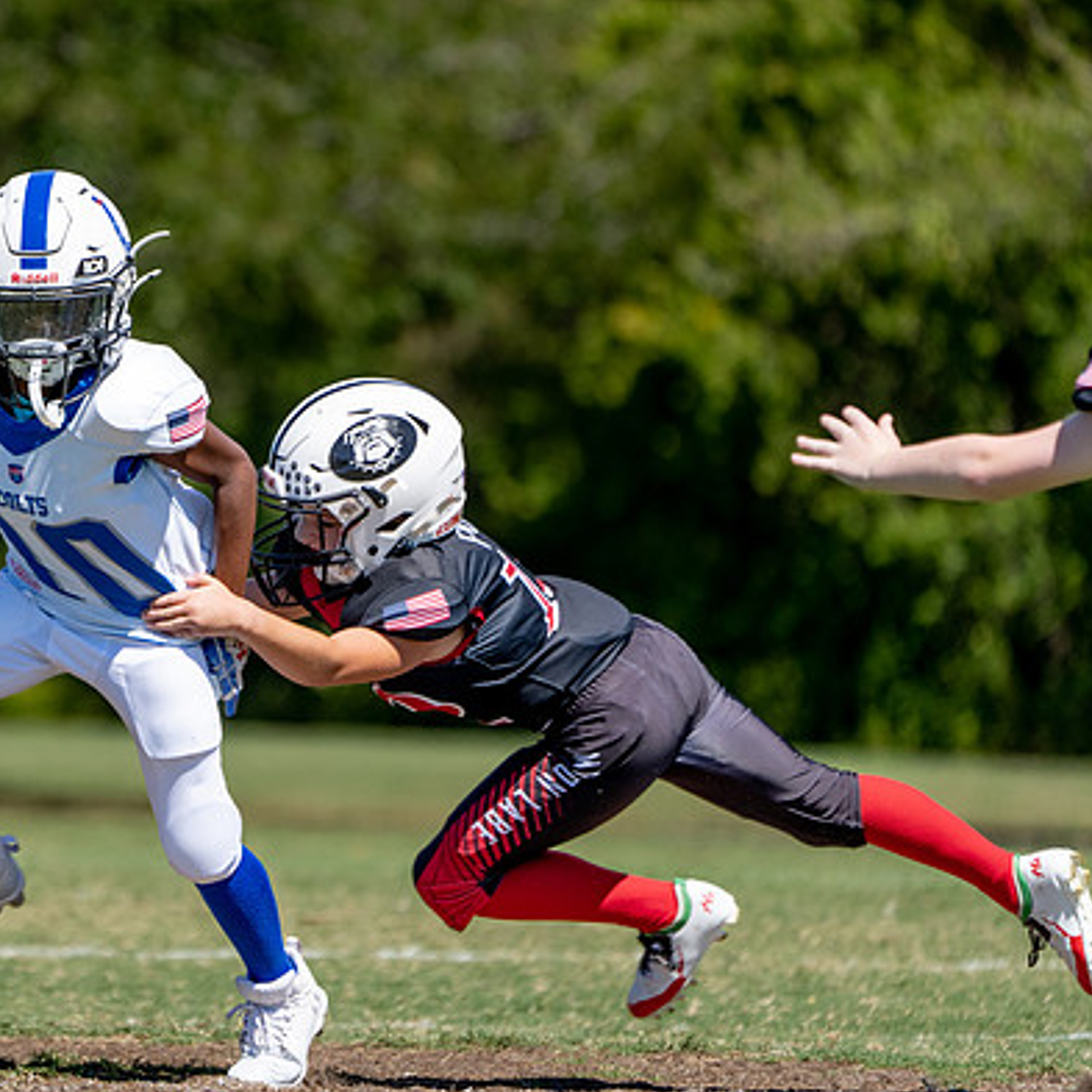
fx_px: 21557
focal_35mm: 604
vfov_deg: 2.9
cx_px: 115
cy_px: 508
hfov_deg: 2.9
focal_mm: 361
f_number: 5.6
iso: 250
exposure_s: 1/1250
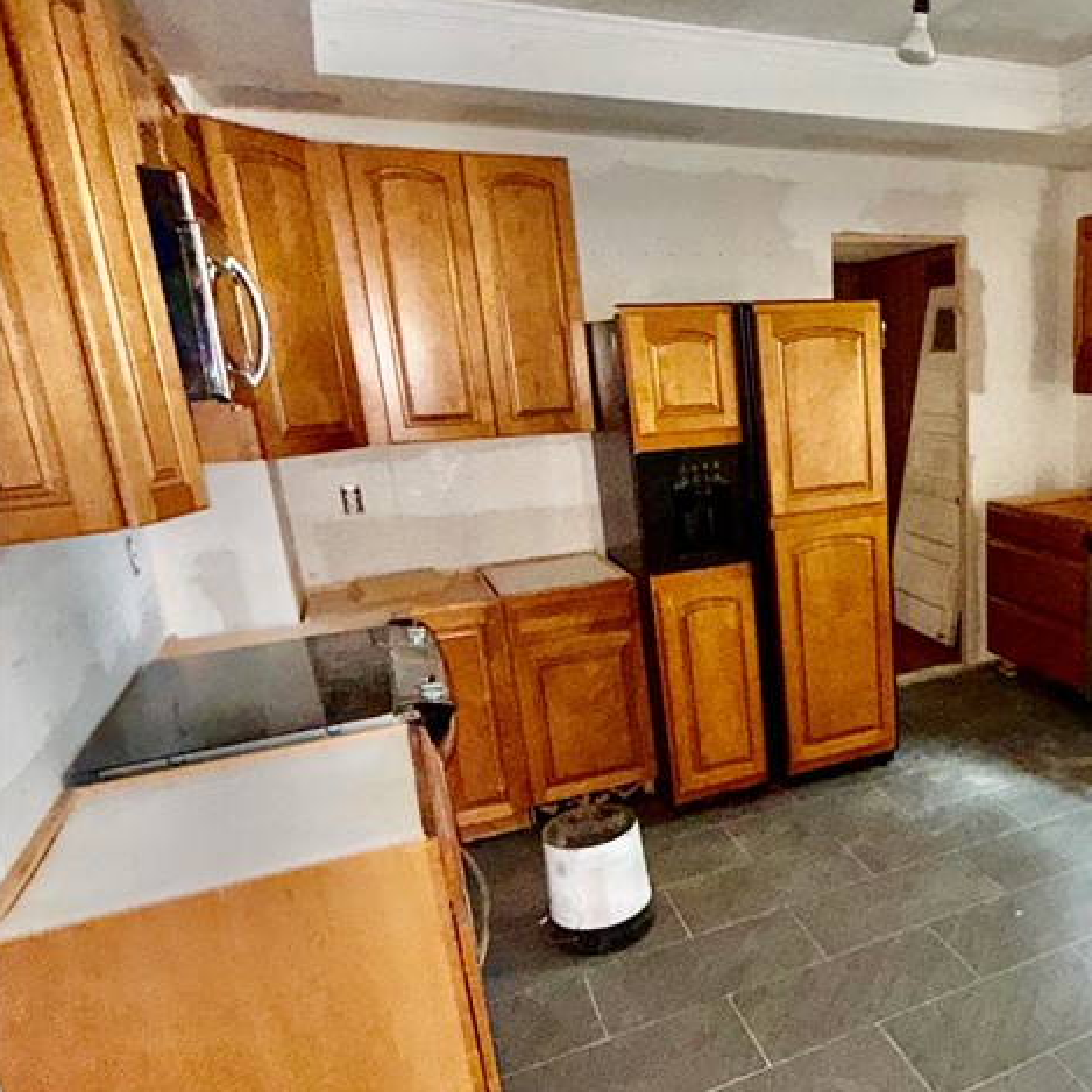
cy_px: 629
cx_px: 887
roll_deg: +1.9
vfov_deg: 58.8
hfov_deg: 54.6
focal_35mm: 27
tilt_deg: -15.7
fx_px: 964
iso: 500
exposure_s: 1/36
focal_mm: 2.22
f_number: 2.2
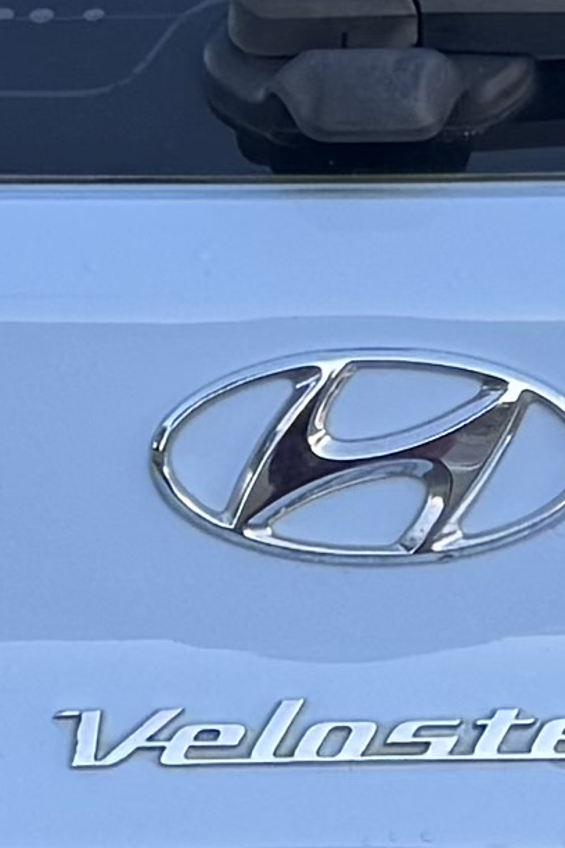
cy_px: 671
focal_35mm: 233
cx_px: 373
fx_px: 5485
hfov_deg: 5.9
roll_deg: +0.8
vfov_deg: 8.8
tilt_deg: -16.6
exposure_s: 1/598
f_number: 1.78
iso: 80
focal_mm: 6.76
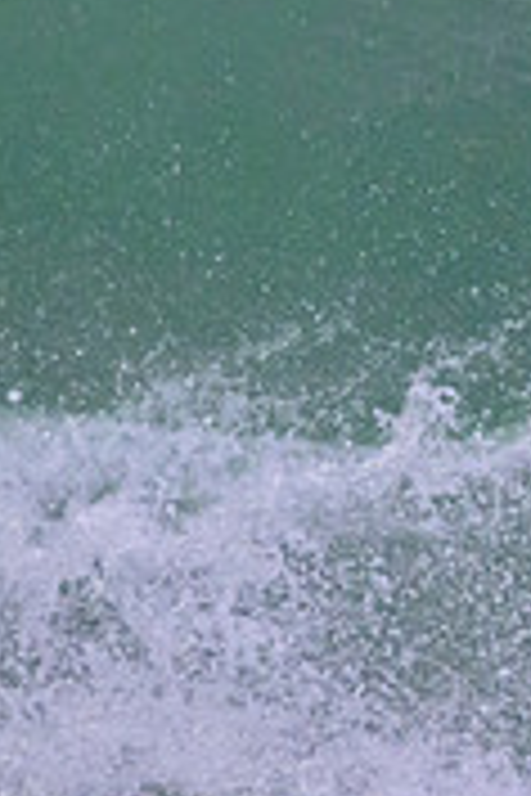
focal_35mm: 3144
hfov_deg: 0.4
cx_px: 1239
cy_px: -8
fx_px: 69556
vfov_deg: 0.7
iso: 5000
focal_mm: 800
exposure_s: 1/1600
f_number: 11
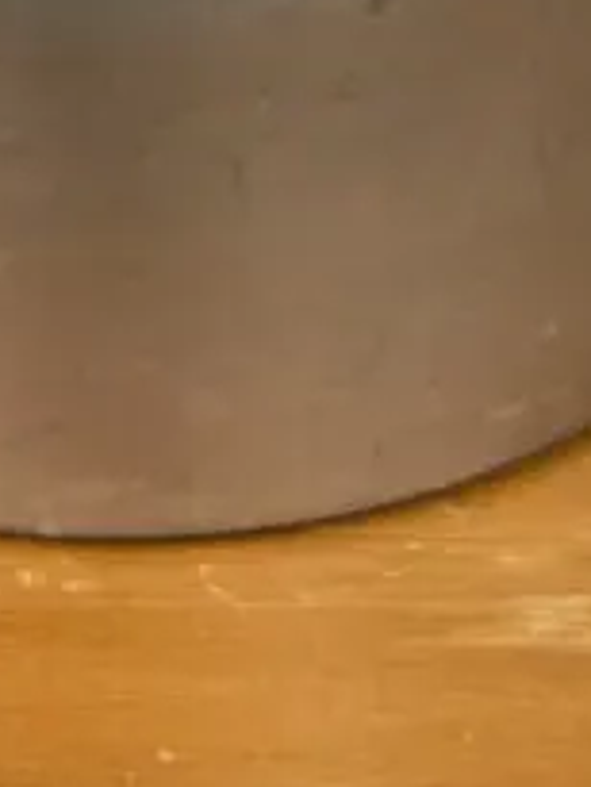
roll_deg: -0.7
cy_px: -587
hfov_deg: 12.4
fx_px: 2729
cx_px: 276
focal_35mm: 120
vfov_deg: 14.6
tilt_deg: -20.5
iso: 160
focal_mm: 6.86
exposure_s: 1/100
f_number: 1.78
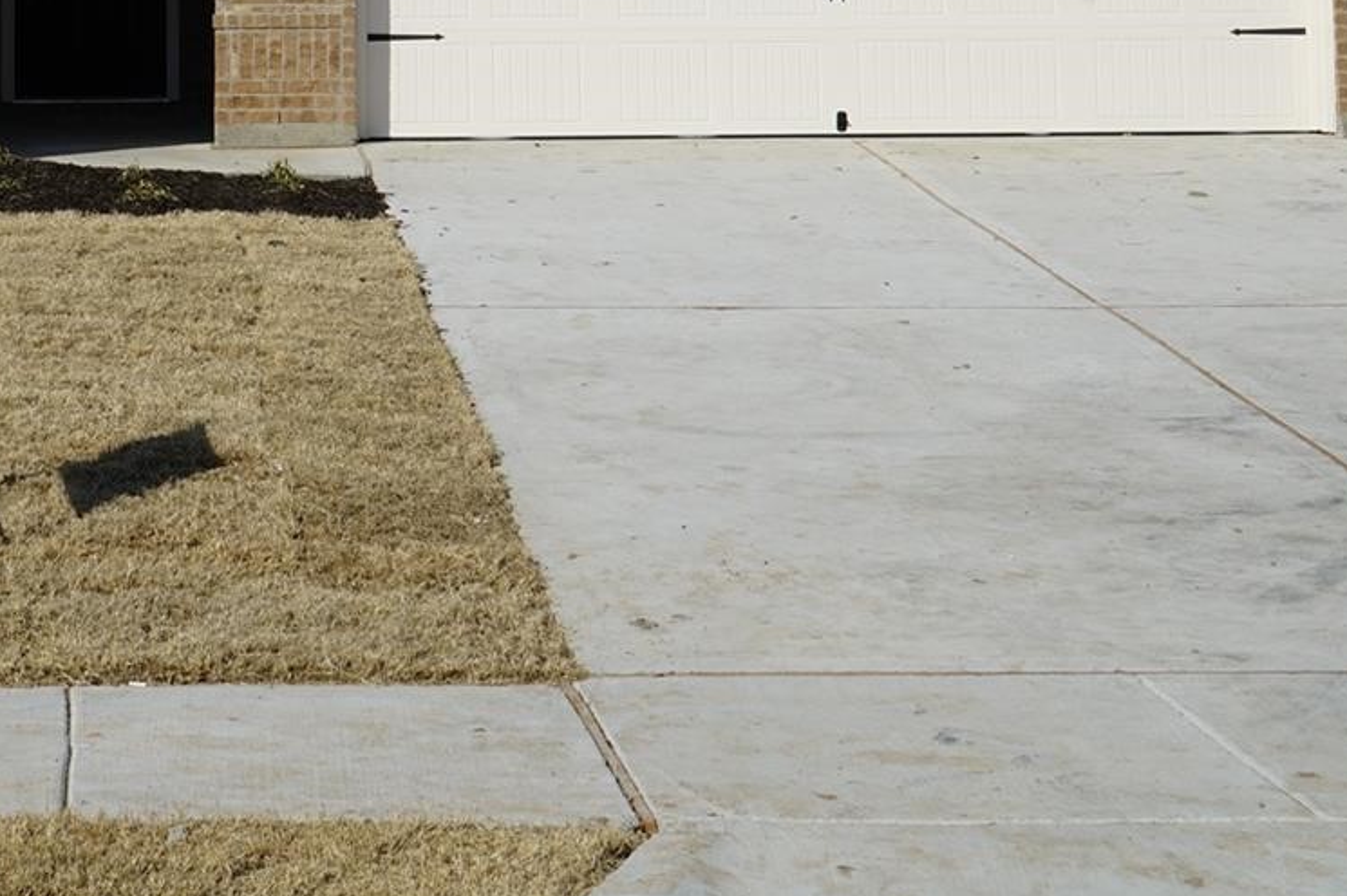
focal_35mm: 88
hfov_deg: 22.9
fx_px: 3291
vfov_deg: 14.8
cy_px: -308
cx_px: 302
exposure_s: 1/200
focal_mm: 32
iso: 100
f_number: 14
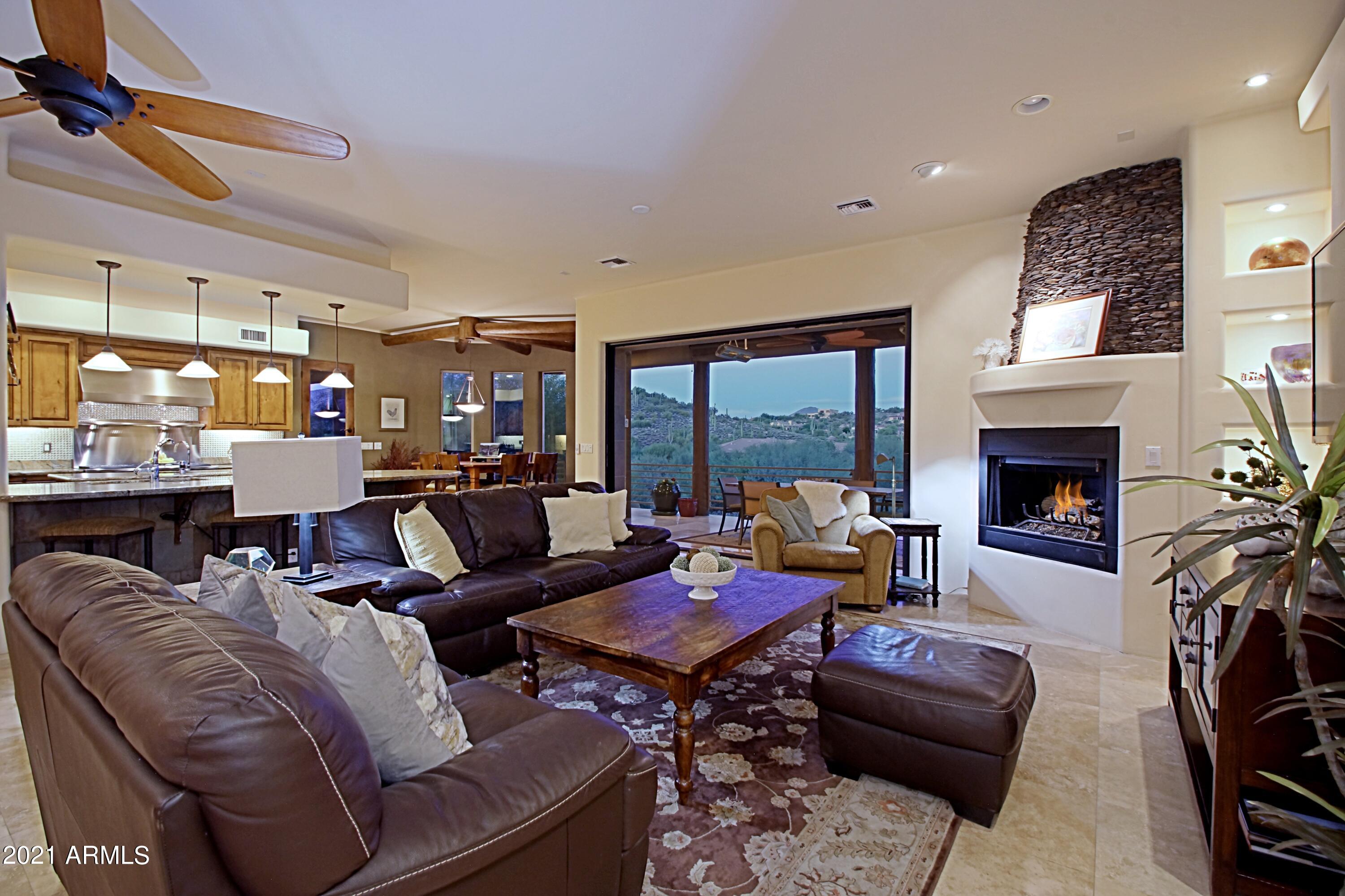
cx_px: 672
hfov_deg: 100.4
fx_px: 560
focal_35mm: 15
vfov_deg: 77.3
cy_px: 448
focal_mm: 10
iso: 500
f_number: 4
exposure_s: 1/60
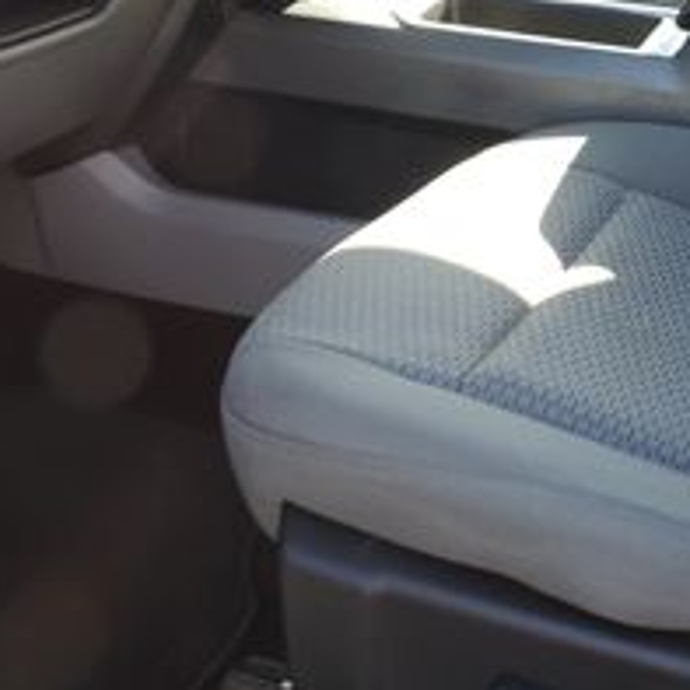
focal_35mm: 69
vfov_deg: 24.2
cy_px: 49
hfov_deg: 24.6
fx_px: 1556
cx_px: 539
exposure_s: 1/50
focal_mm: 4.3
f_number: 3
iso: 80
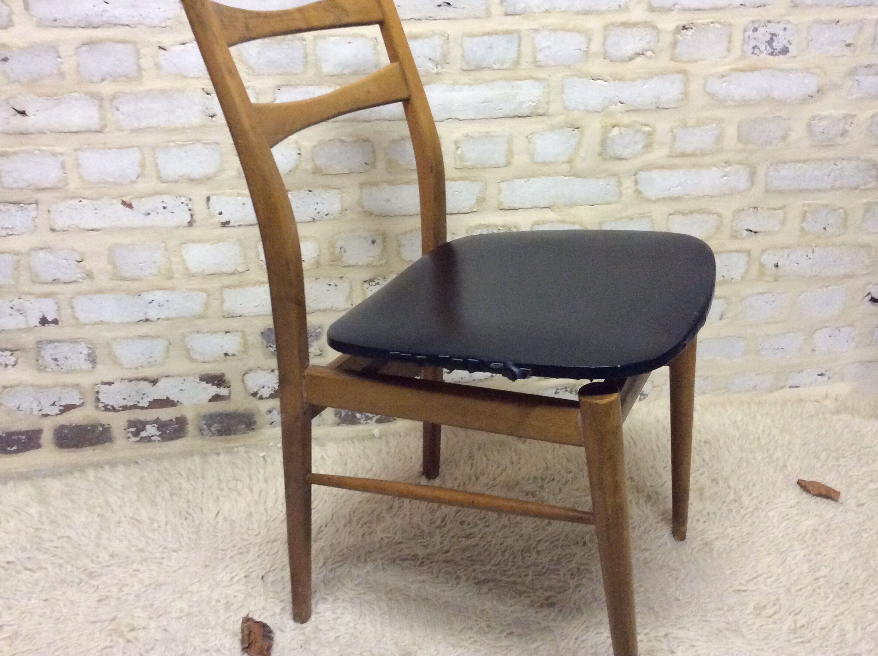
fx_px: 886
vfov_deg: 40.6
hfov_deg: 52.7
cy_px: 300
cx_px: 435
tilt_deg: -23.0
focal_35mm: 35
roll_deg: +1.7
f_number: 2.4
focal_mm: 3.3
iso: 320
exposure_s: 1/17
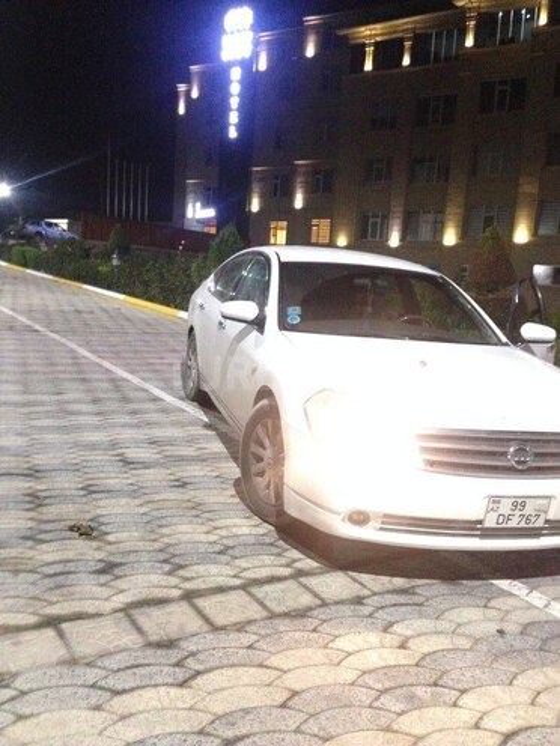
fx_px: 712
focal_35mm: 33
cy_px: 373
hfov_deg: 42.9
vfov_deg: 55.4
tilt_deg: -4.2
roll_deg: -4.3
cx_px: 280
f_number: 2.4
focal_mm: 4.12
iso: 500
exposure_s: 1/15
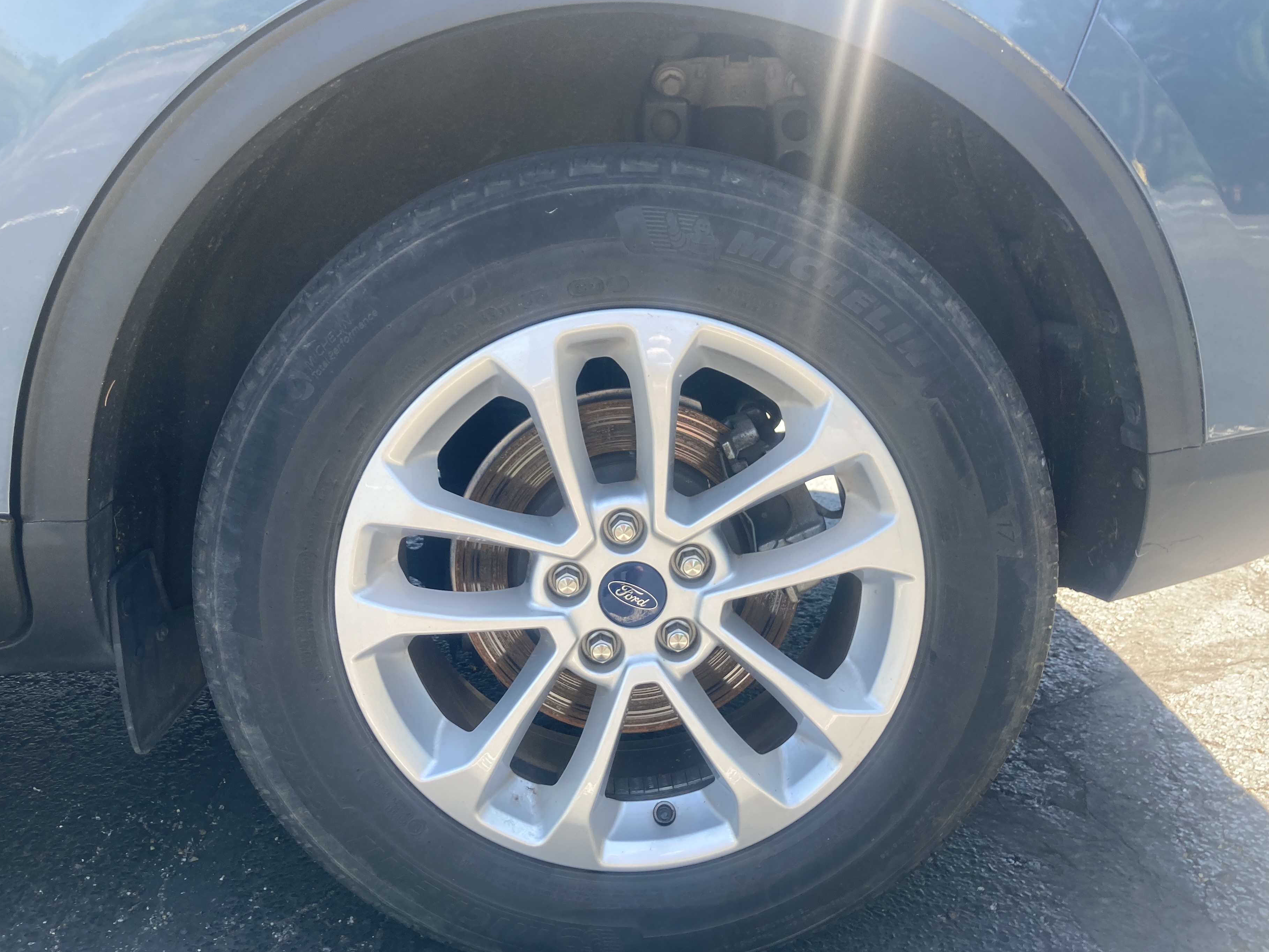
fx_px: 1136
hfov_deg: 58.3
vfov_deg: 45.4
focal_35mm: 31
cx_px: 653
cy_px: 447
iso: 20
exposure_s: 1/155
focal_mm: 3.99
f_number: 1.8
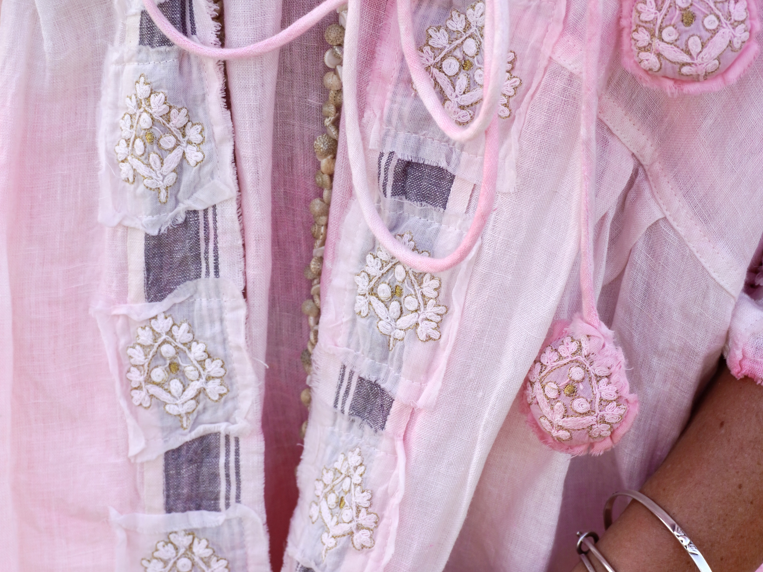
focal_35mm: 98
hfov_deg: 20.1
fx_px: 2154
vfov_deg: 15.1
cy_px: 379
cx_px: 381
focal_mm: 45
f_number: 5.6
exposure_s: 1/160
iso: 125
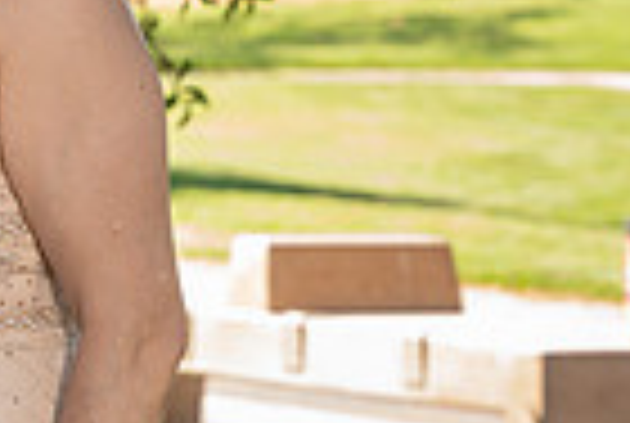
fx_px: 4805
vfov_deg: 5.0
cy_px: -52
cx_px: -540
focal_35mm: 274
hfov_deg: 7.3
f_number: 5
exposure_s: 1/125
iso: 80
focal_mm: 66.3
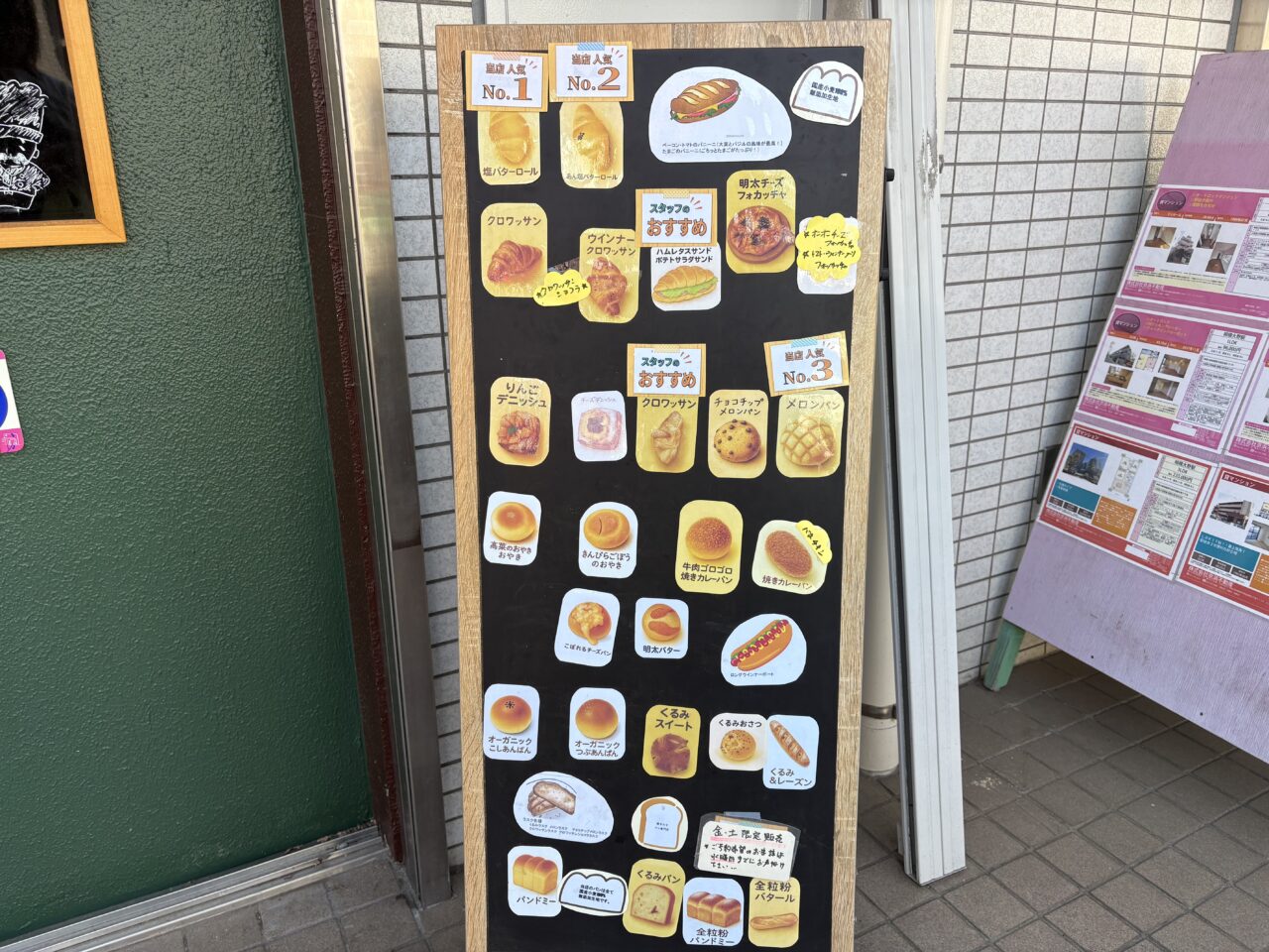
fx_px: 953
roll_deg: +1.7
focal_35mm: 26
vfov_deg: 53.1
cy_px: 476
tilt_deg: -17.5
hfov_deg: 67.3
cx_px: 634
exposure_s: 1/289
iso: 40
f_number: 1.6
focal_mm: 5.96
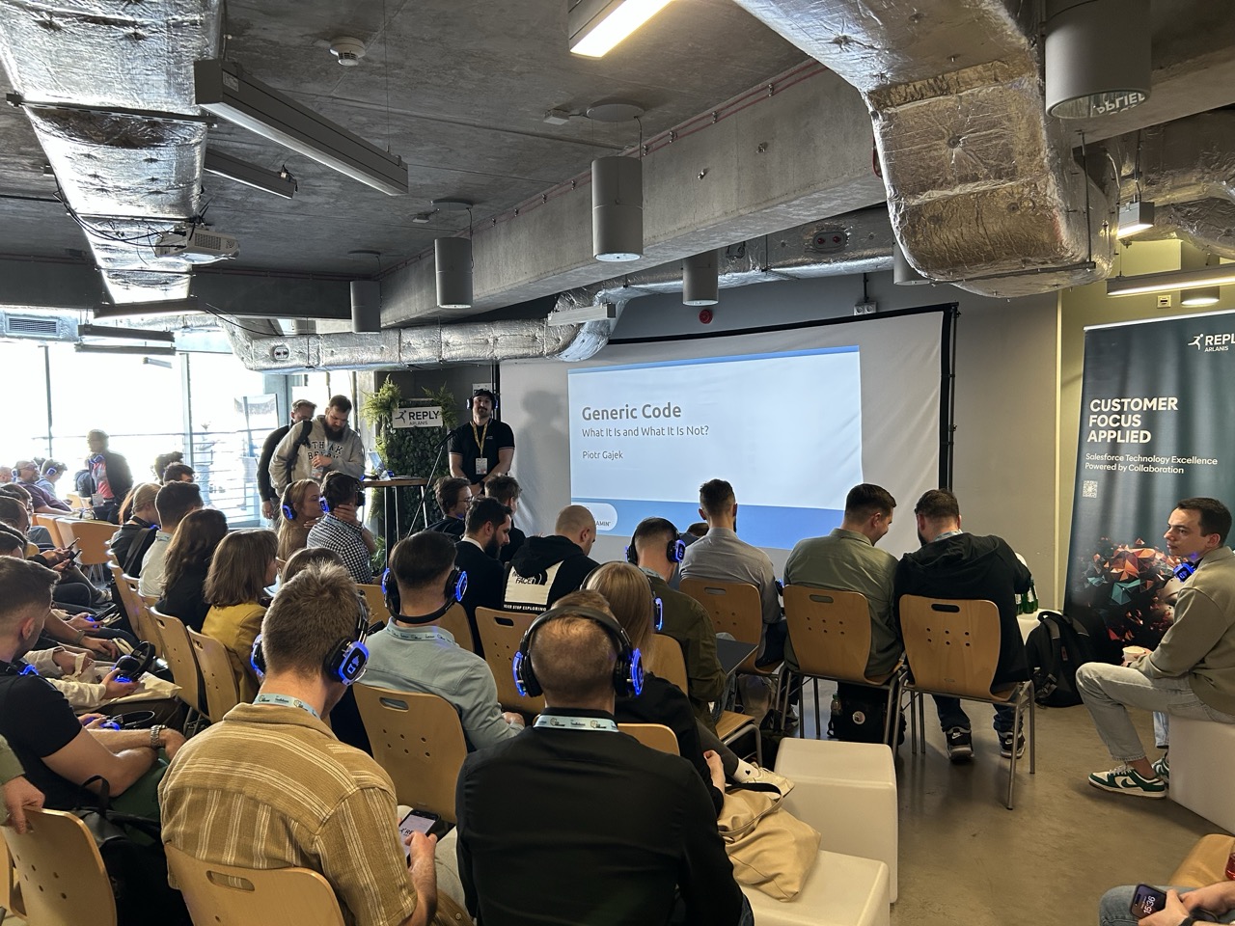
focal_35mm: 26
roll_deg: +0.6
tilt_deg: -3.2
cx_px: 618
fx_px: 928
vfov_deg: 53.1
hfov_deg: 67.3
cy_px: 463
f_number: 1.5
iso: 200
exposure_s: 1/60
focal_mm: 5.7
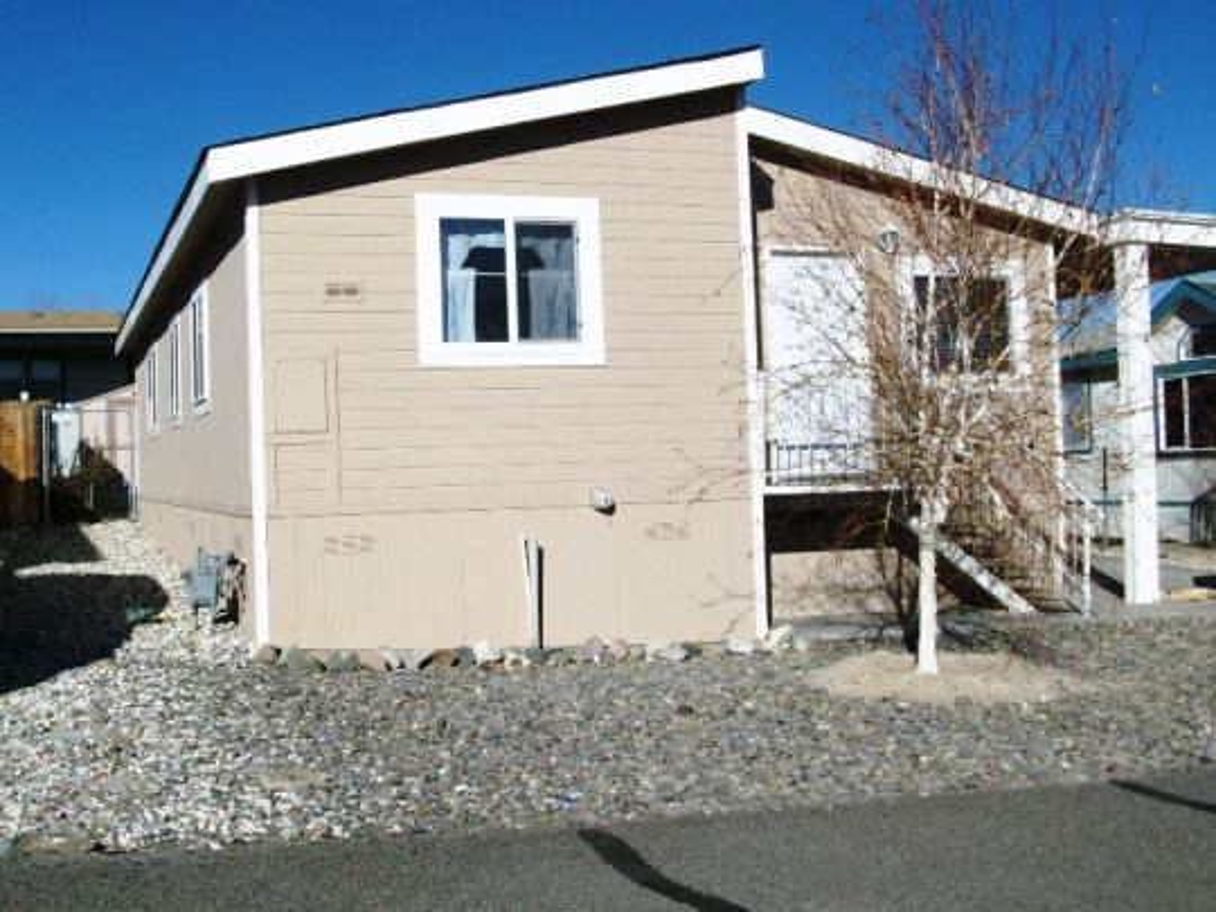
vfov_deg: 41.8
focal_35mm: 34
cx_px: 608
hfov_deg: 54.0
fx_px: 1194
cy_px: 456
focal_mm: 5.7
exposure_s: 1/568
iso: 64
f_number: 5.5
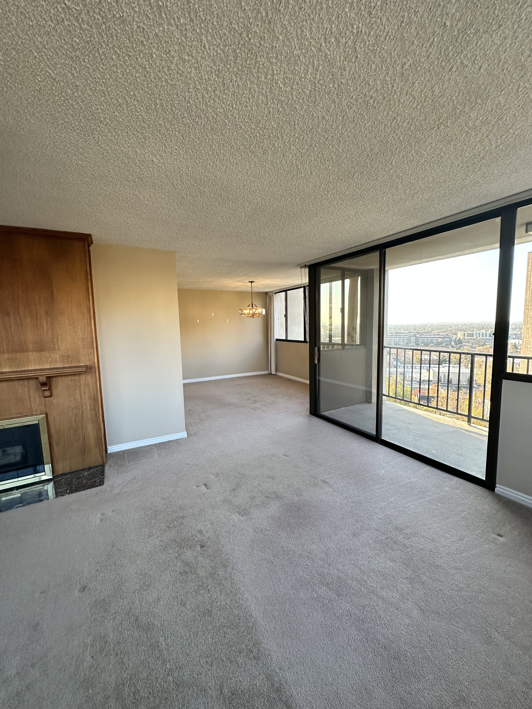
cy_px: 354
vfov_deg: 102.1
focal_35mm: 14
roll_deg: +0.6
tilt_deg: -5.6
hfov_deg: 85.7
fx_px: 287
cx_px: 266
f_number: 2.2
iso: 125
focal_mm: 2.22
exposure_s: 1/120
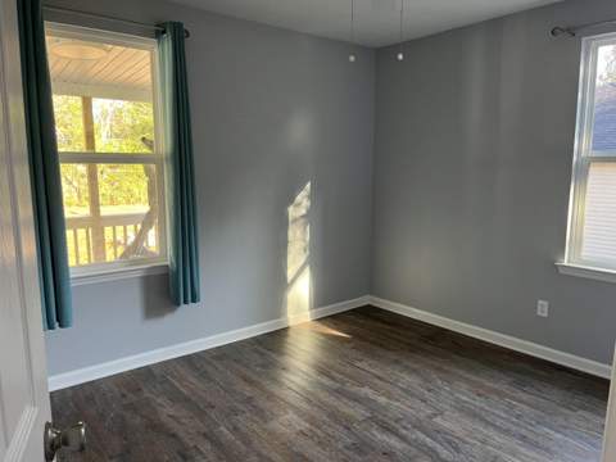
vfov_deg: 53.1
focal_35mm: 26
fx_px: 463
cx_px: 308
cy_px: 231
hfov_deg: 67.3
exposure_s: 1/60
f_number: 1.6
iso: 125
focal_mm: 5.1
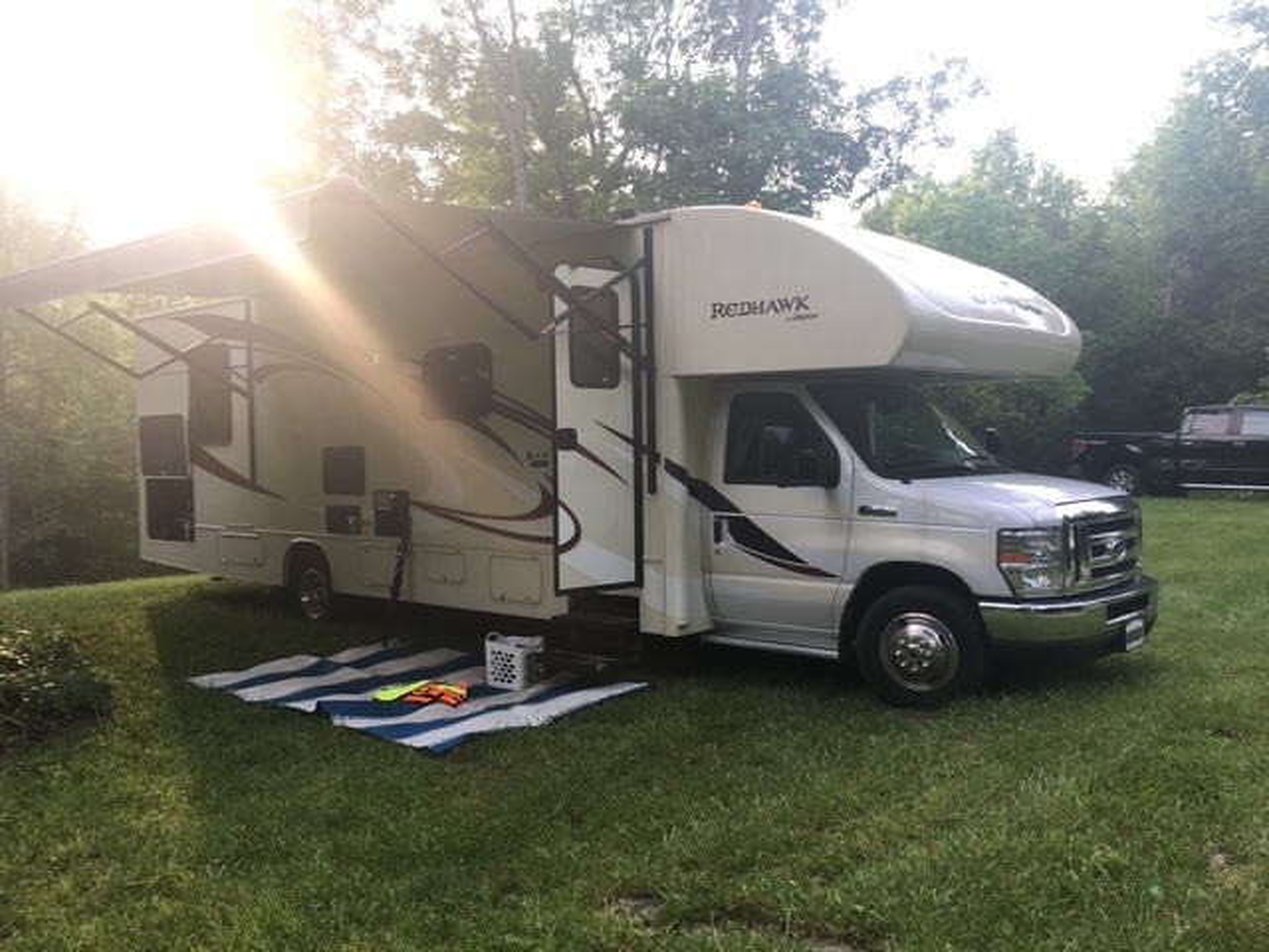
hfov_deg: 61.7
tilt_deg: +2.3
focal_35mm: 29
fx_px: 1063
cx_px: 634
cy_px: 476
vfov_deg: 48.2
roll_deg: -3.2
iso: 25
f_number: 2.2
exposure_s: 1/120
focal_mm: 4.15
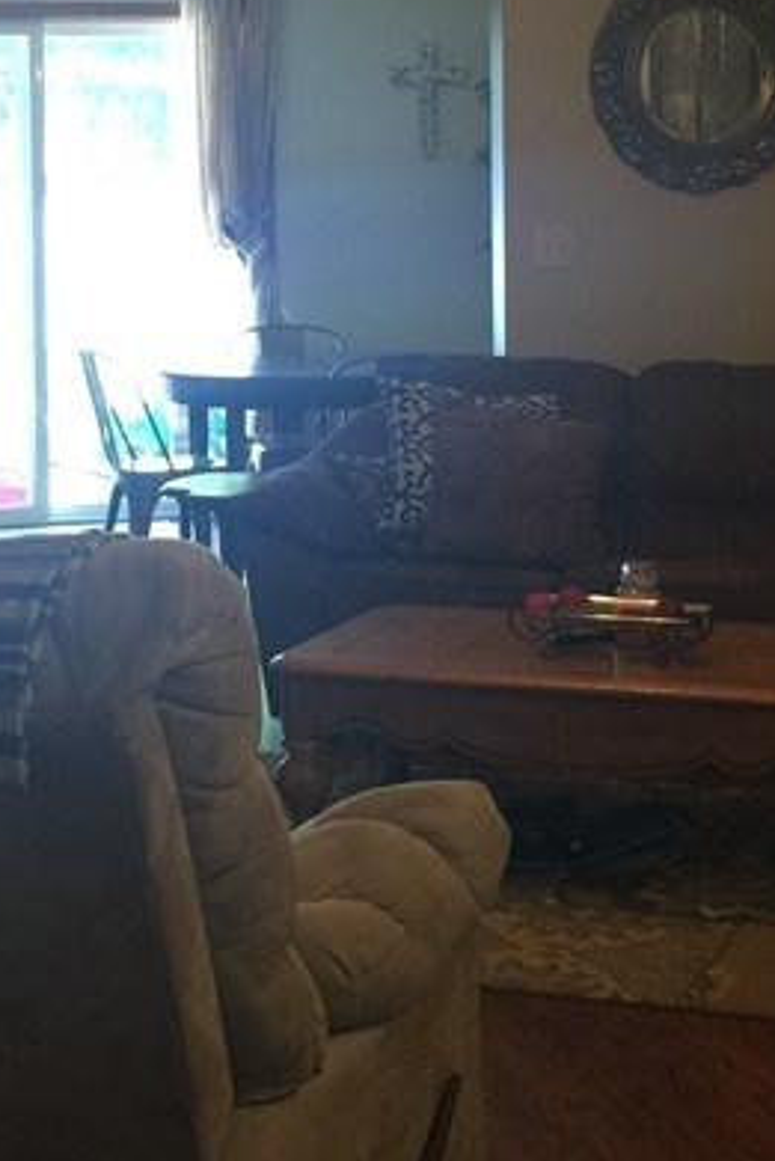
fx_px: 2549
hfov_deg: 17.3
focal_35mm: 79
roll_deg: +0.0
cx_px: 333
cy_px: 285
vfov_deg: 25.3
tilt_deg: -3.8
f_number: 2.2
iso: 50
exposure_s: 1/15
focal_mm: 4.15
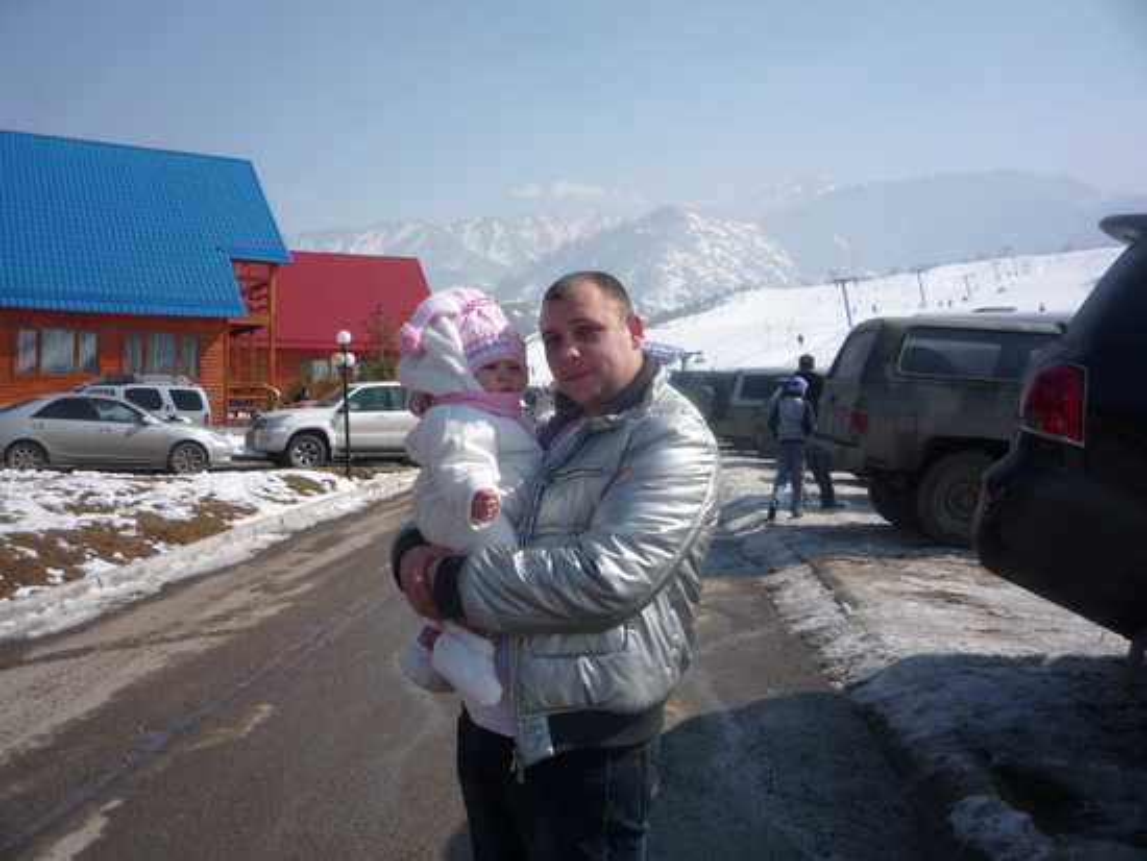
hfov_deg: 59.9
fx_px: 994
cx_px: 574
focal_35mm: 30
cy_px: 430
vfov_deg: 46.8
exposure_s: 1/500
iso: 100
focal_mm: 5.2
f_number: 5.6
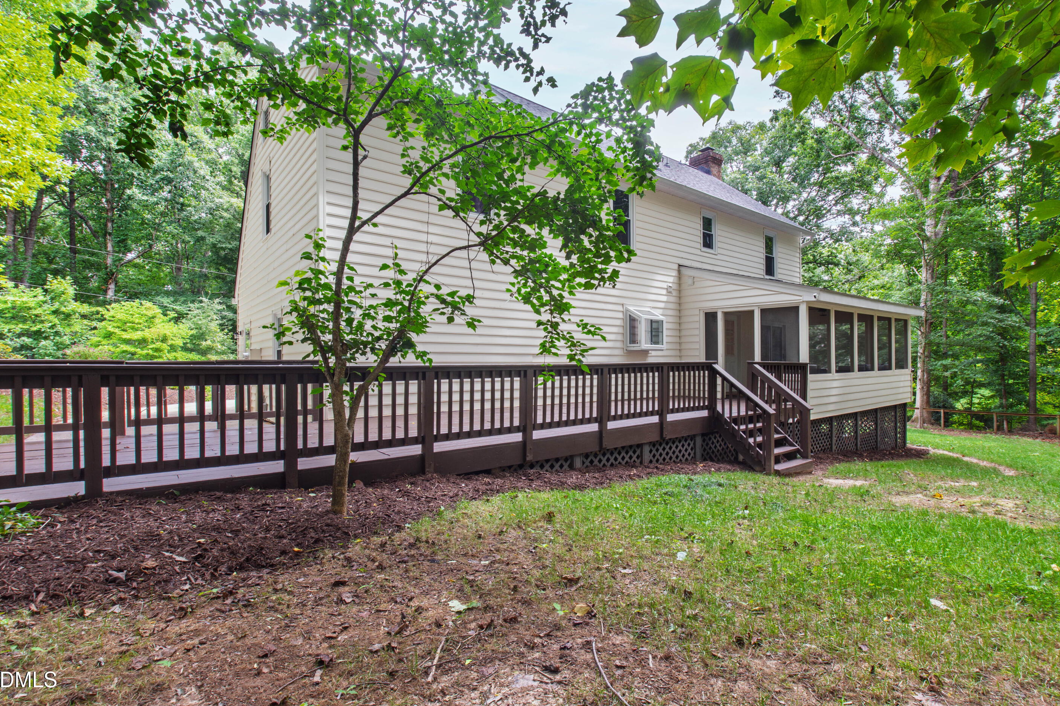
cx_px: 562
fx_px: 471
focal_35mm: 16
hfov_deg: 96.6
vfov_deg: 73.7
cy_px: 338
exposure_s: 1/20
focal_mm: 10
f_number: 8
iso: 100
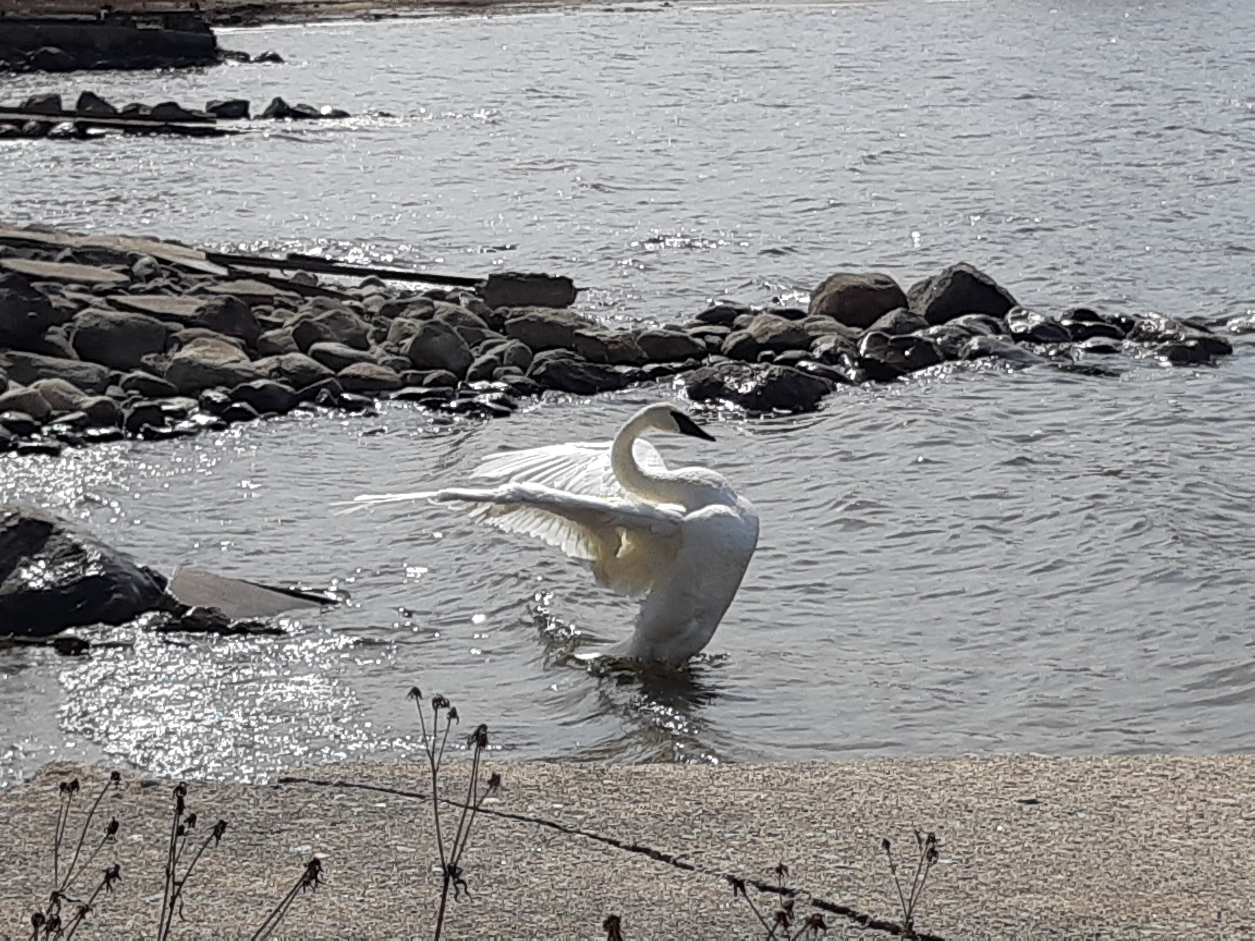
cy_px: 470
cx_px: 628
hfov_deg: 67.3
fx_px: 943
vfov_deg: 53.1
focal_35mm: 26
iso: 40
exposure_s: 1/3610
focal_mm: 3.93
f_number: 1.7
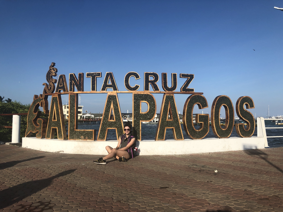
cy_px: 106
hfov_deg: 63.4
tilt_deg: +3.4
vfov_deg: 49.7
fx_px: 229
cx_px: 142
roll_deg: -0.2
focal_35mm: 28
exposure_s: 1/2825
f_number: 1.8
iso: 25
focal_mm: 4
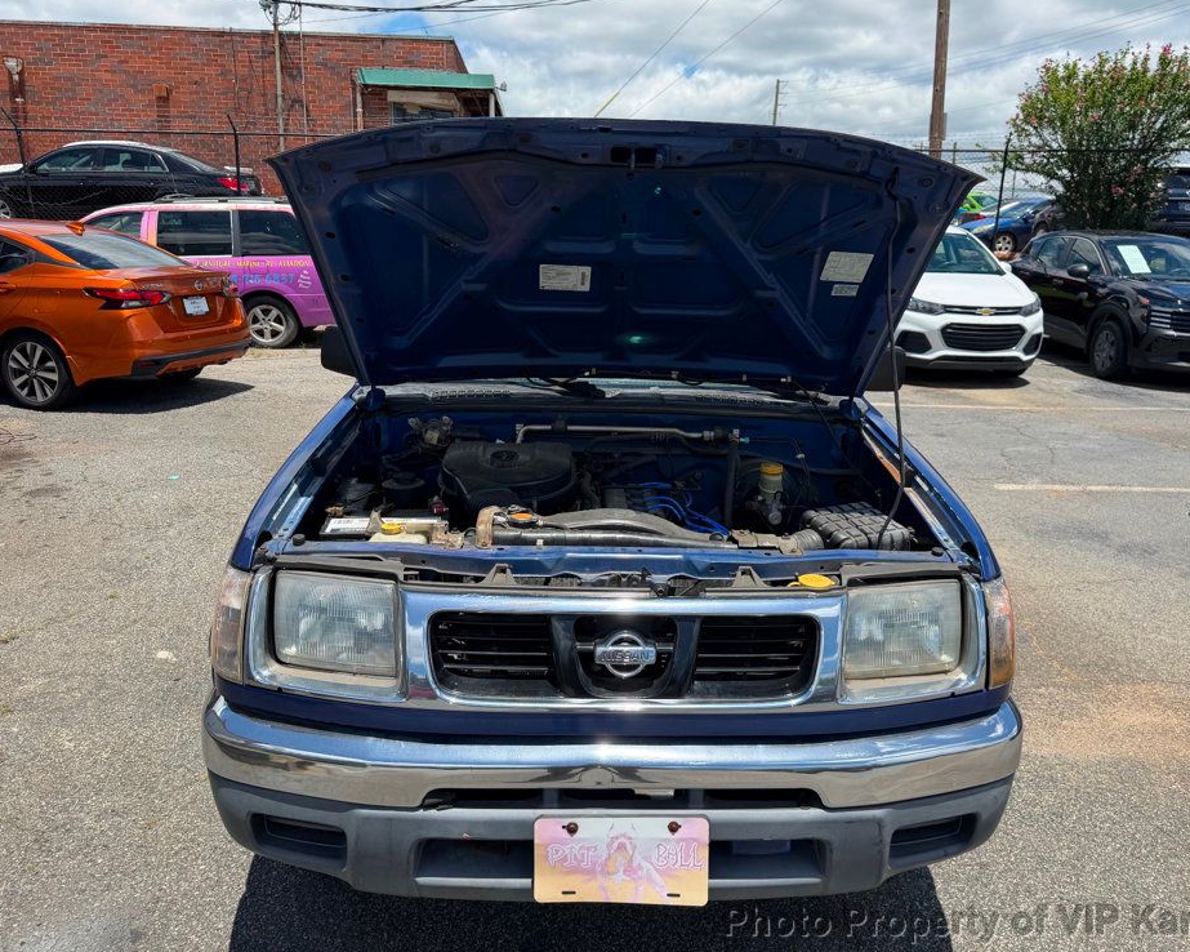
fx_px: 916
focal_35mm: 26
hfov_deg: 66.0
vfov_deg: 54.9
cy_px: 470
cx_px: 624
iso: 80
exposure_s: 1/3953
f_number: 1.78
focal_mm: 6.76
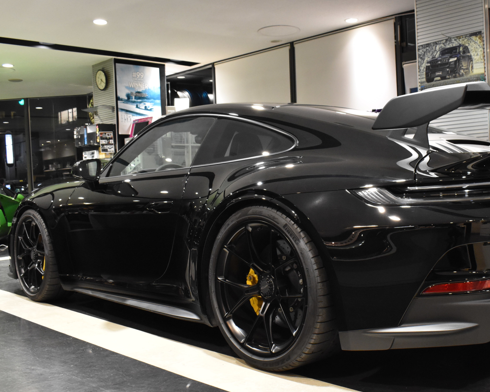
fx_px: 575
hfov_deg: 45.8
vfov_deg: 37.6
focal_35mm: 40
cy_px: 211
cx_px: 308
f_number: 8
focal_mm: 21
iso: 2500
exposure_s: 1/30
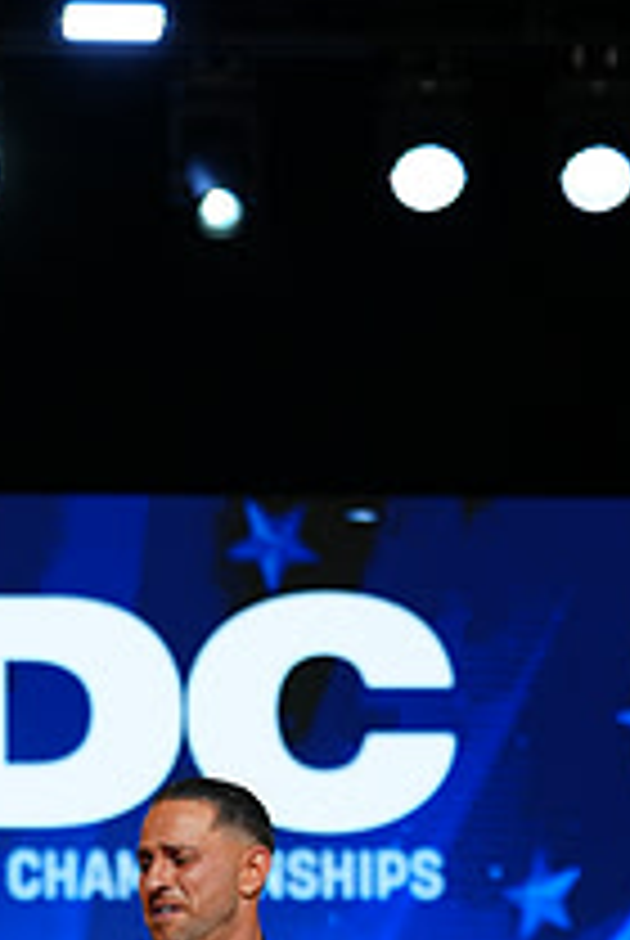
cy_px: 1133
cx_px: -25
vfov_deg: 10.4
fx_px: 5075
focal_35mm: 194
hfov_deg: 7.1
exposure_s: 1/400
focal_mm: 70
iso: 320
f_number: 2.8
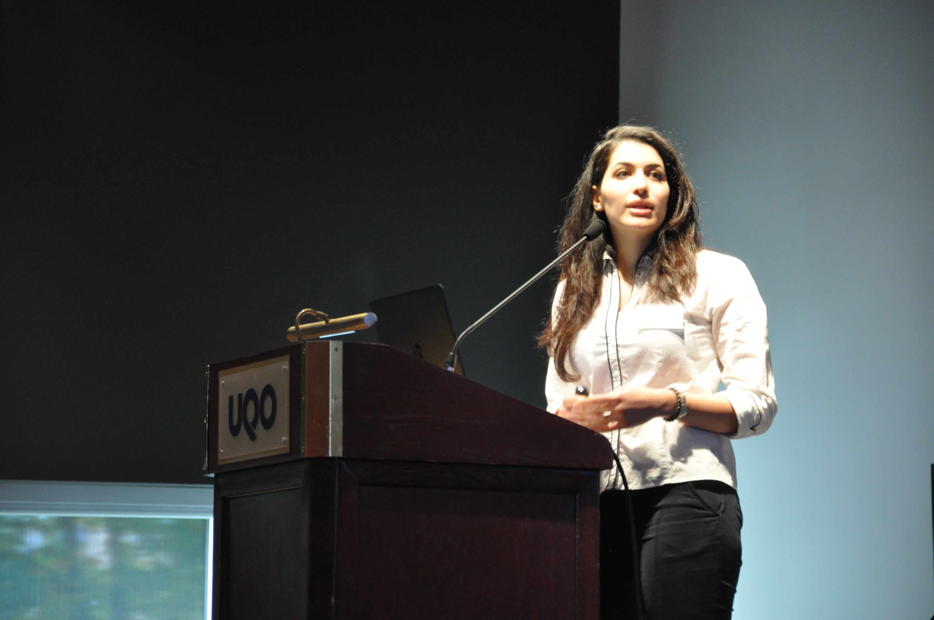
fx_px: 4081
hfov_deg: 13.1
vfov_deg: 8.7
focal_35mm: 158
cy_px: 310
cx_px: 467
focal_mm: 105
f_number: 5.6
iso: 1600
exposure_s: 1/15
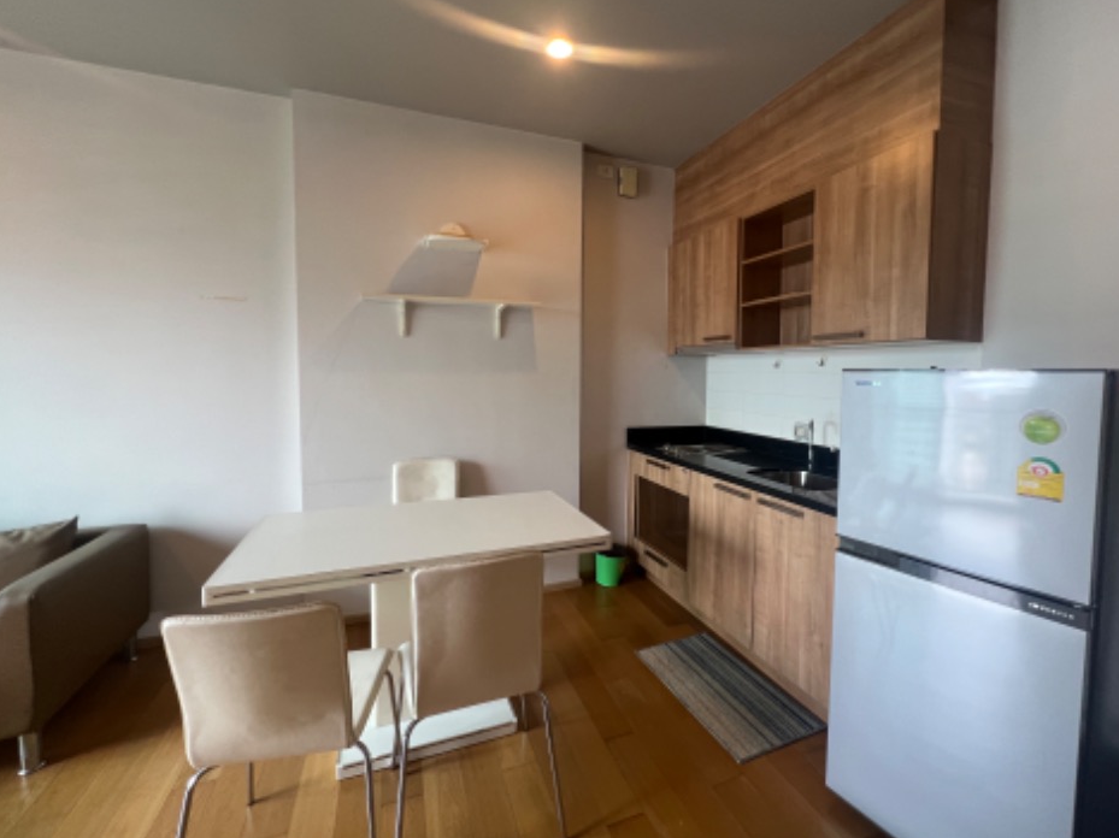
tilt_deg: -1.6
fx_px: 452
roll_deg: +2.4
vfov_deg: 85.6
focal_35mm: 14
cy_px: 397
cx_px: 577
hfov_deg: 102.1
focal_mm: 1.57
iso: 100
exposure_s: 1/100
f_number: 1.8
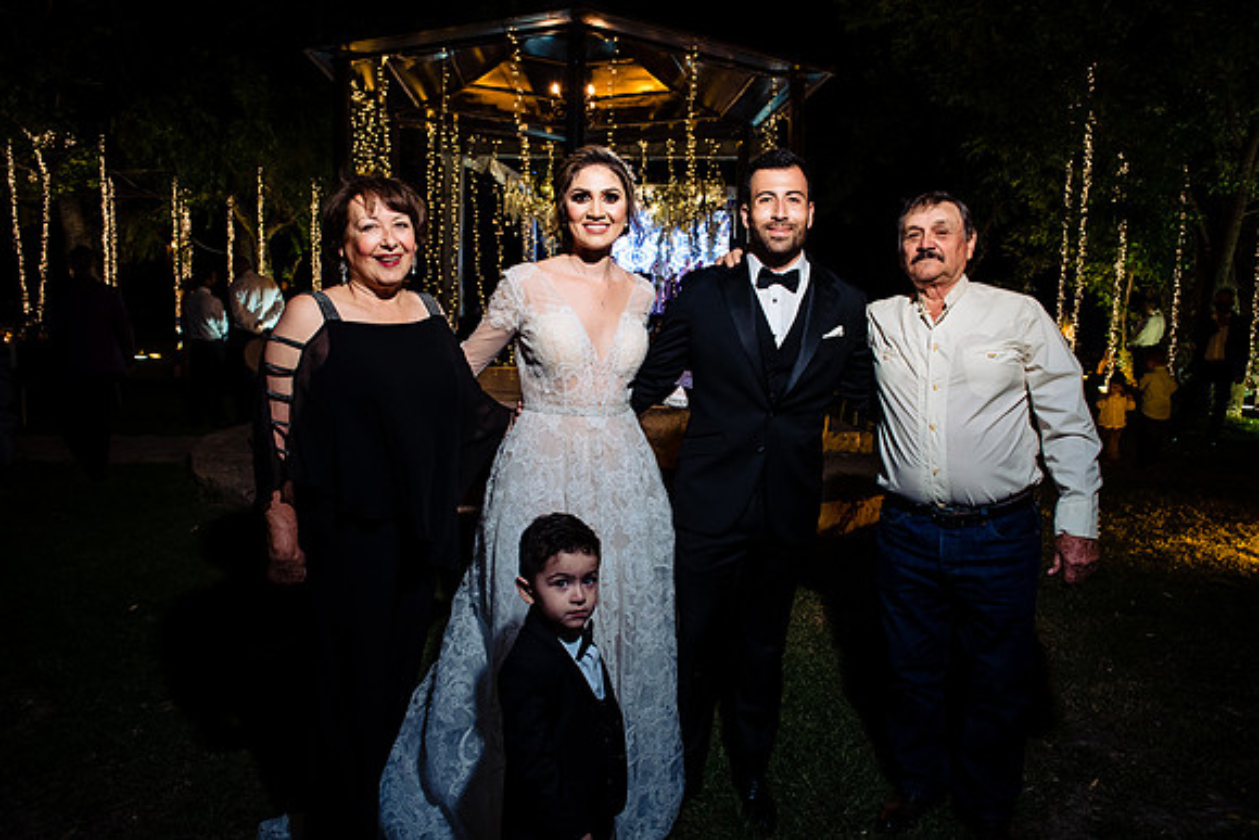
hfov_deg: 73.7
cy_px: 420
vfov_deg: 53.2
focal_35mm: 24
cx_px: 630
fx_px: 839
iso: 1600
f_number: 7.1
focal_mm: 24
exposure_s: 1/50
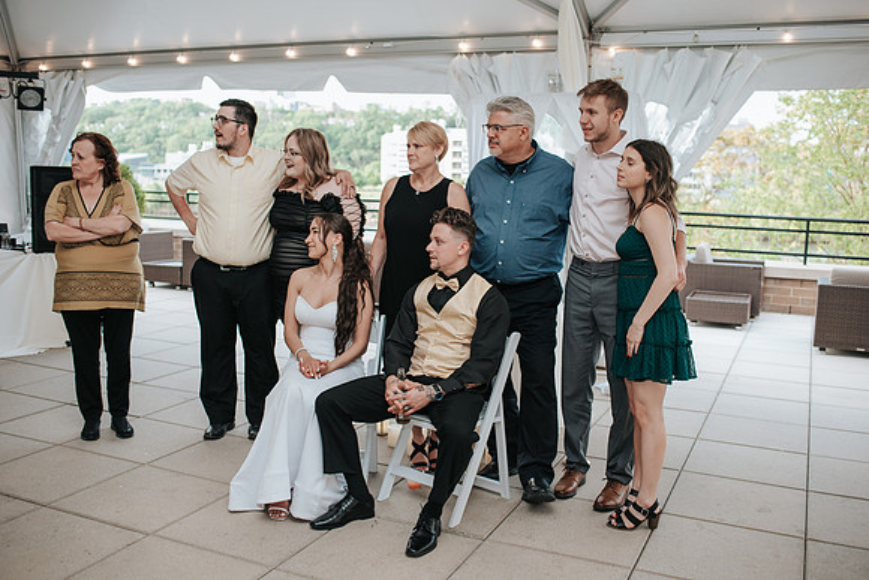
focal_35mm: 35
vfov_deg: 37.9
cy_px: 290
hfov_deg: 54.4
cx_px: 434
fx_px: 845
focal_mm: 35
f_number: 2.8
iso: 220
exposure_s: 1/160
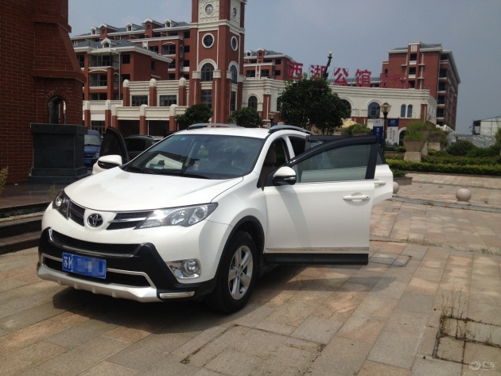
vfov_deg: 40.7
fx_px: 507
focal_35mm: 35
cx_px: 250
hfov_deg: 52.6
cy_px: 188
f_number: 2.4
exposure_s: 1/3690
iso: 64
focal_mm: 4.28
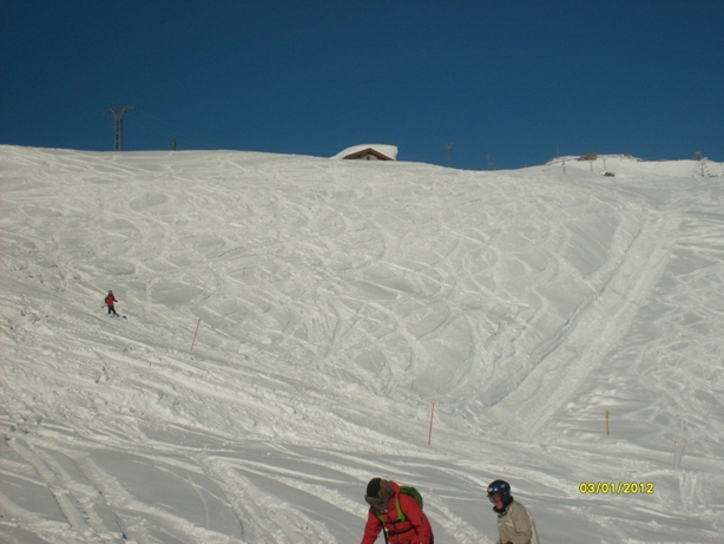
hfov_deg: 27.0
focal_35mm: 72
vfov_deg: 20.5
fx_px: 1506
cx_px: 362
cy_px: 272
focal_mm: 12
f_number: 9.8
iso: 80
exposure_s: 1/750
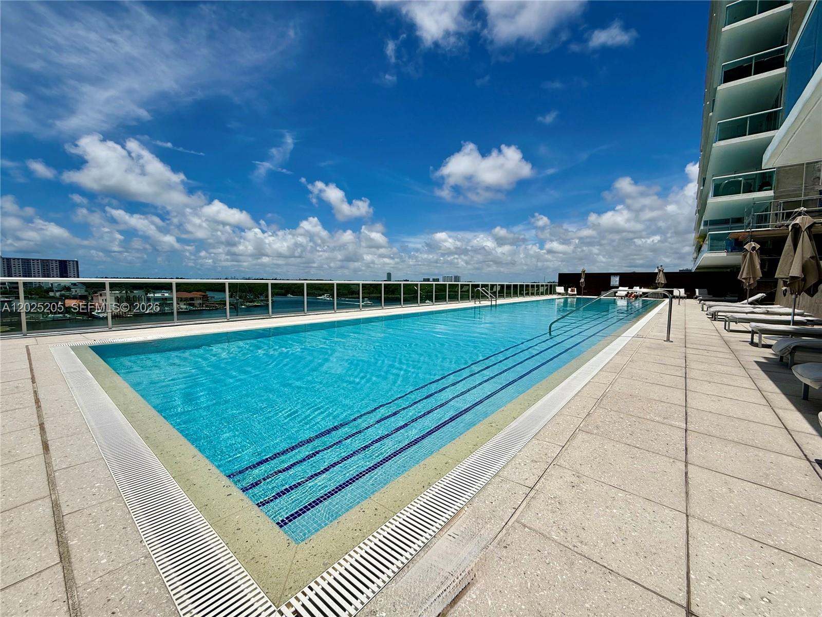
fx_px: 332
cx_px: 411
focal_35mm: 14
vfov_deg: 85.7
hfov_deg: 102.1
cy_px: 308
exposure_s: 1/6173
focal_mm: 2.22
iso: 40
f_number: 2.2
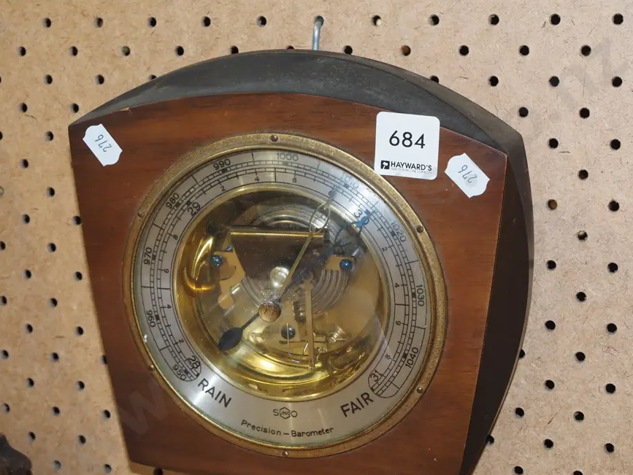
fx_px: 1555
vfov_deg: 17.4
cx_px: 320
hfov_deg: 23.0
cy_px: 276
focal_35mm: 85
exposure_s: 1/60
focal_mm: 36
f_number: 5.6
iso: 1600
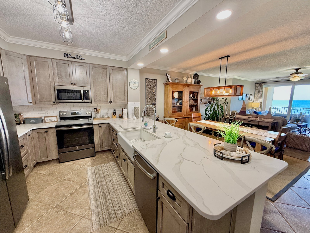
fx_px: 125
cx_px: 155
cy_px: 116
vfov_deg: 85.7
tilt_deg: -7.4
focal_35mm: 14
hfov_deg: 102.1
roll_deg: -0.9
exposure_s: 1/60
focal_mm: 2.22
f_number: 2.2
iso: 160
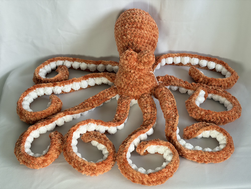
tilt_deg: -40.2
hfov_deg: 36.8
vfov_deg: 28.0
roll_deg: +0.4
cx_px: 126
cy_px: 94
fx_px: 377
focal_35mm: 52
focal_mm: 5.96
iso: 50
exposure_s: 1/104
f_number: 1.6
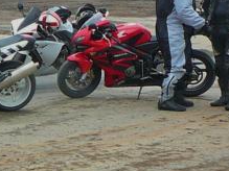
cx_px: -115
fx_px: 846
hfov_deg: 14.4
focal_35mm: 128
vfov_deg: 11.6
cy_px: 56
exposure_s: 1/100
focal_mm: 5.2
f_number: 2.8
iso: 80
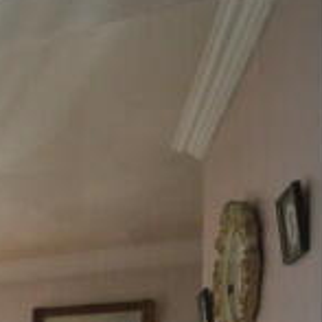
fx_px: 600
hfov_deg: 19.1
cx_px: -313
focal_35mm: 57
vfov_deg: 24.9
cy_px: 447
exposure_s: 1/800
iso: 3200
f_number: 3.5
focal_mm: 10
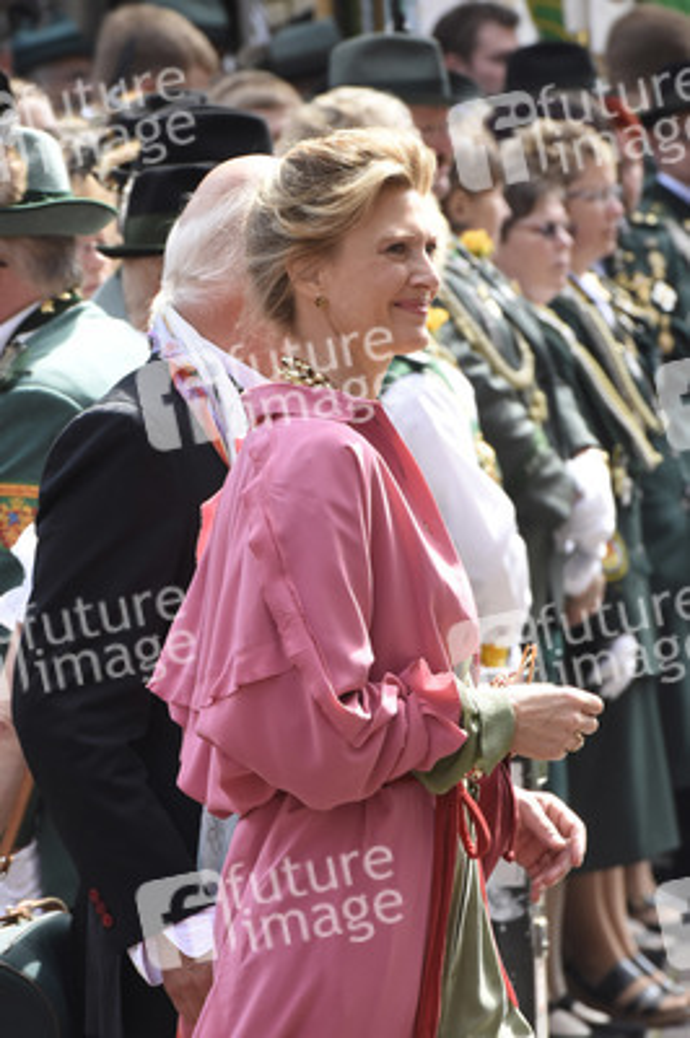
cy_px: 519
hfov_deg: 4.6
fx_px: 8639
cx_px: 345
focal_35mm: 300
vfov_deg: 6.9
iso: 800
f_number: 10
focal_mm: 200
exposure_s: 1/400
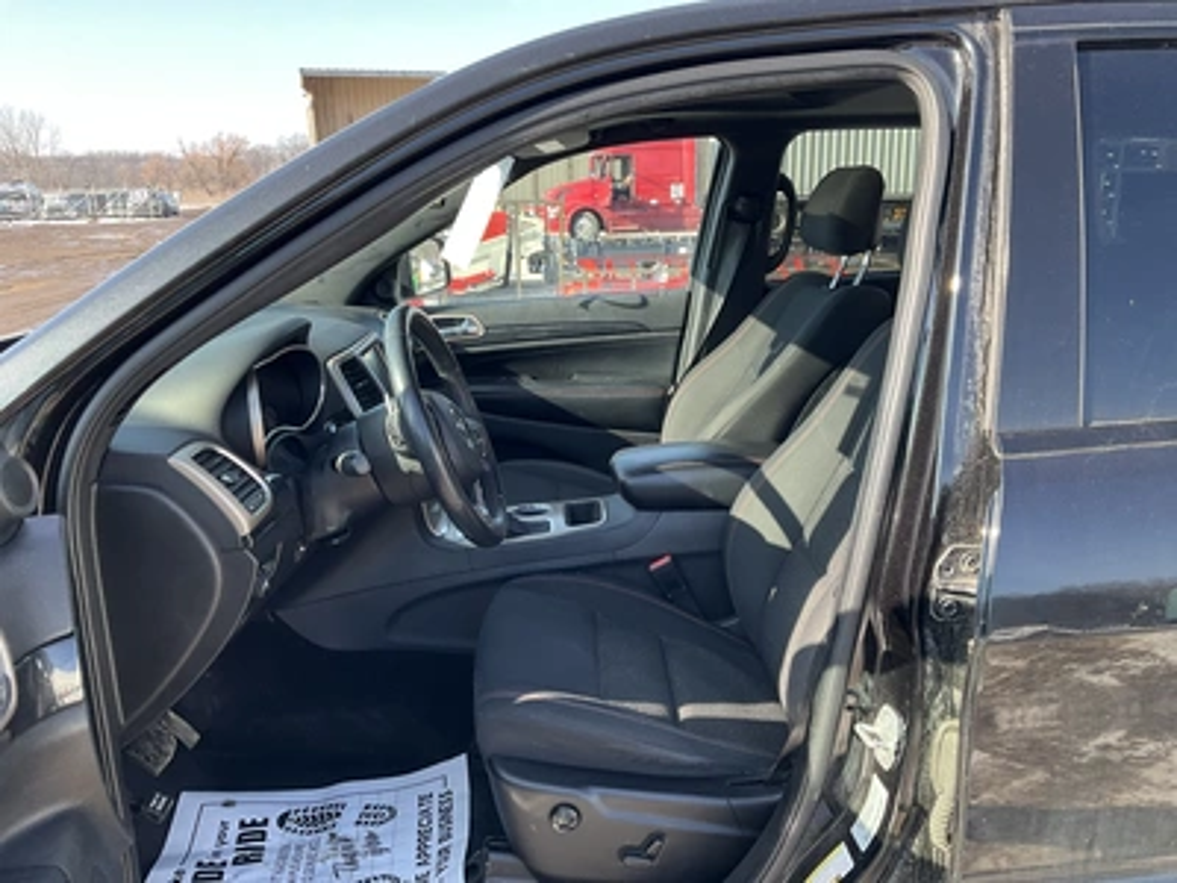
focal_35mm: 29
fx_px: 986
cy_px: 442
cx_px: 588
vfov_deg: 48.2
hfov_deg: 61.7
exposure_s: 1/160
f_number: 1.8
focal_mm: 3
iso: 20
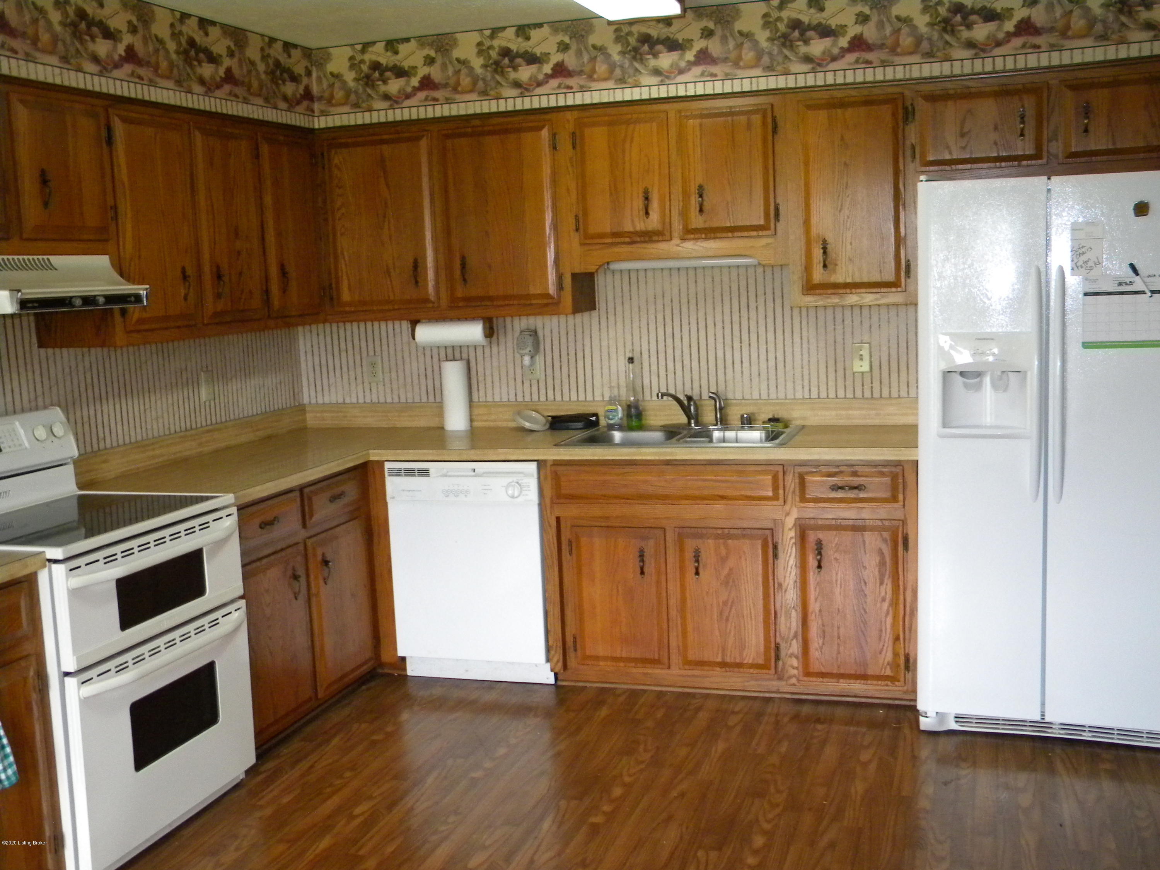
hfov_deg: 51.4
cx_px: 580
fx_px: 1206
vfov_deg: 39.7
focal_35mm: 36
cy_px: 435
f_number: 3.7
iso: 464
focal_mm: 6.4
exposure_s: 1/60.3
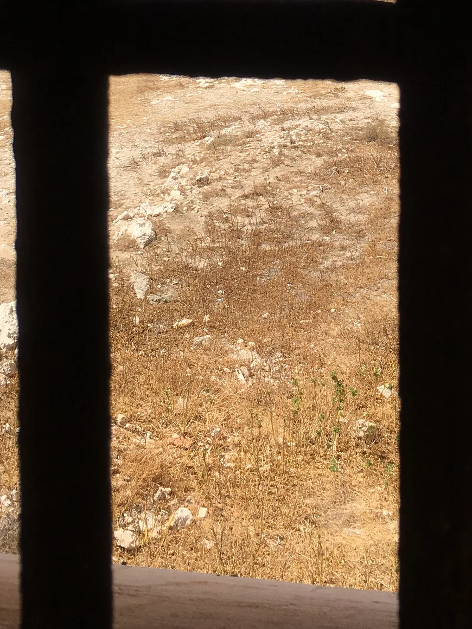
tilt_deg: -9.4
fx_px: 1164
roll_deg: +0.1
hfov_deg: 22.9
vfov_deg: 28.5
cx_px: 258
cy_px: 10
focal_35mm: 64
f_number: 2.2
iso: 25
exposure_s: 1/1538
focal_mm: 4.15
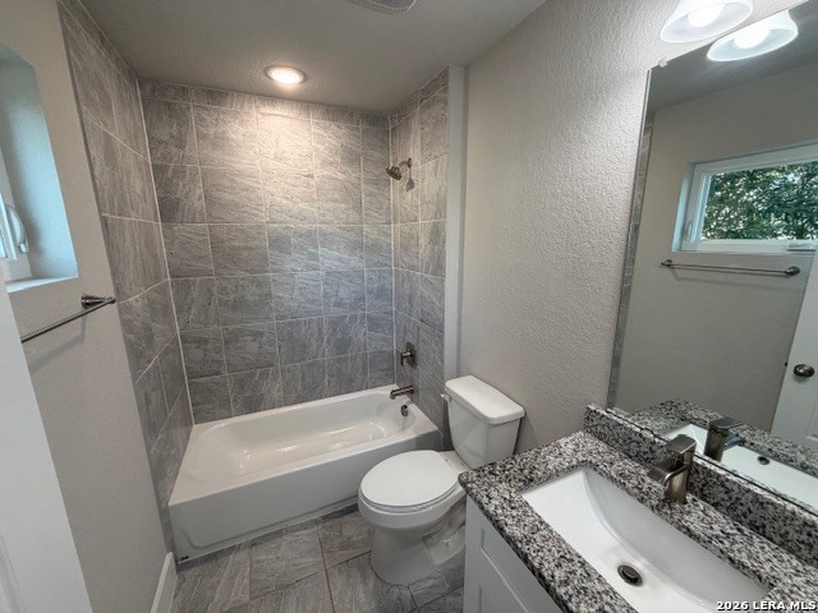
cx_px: 409
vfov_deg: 85.7
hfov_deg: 102.1
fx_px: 331
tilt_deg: -11.7
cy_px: 306
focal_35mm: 14
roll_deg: +0.8
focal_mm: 2.22
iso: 200
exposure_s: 1/120
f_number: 2.2
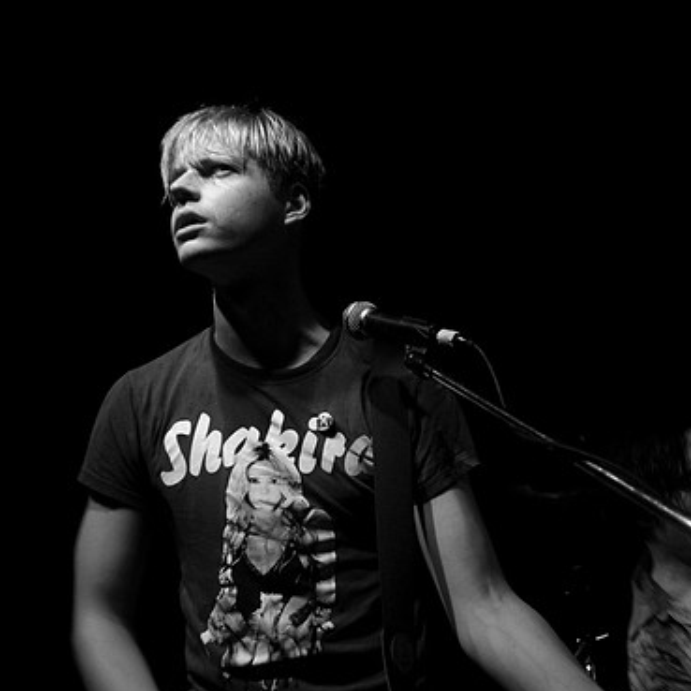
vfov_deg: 41.9
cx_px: 491
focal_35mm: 40
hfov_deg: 41.0
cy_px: 358
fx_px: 903
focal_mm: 20
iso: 800
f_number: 3.5
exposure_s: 1/30
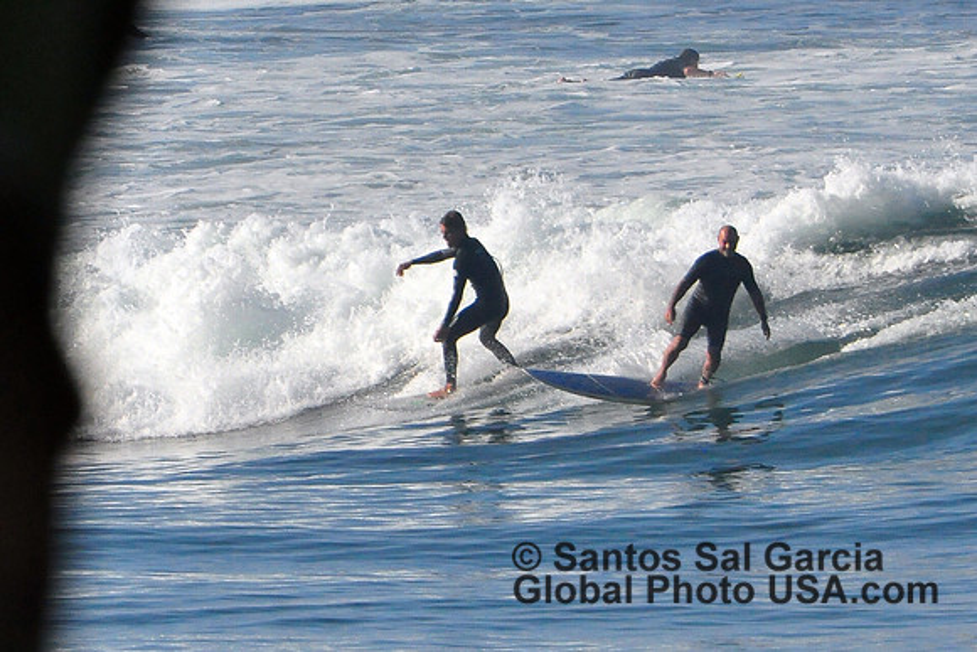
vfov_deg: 1.7
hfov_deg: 2.5
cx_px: 488
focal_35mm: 825
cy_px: 326
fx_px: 22394
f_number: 11
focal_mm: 550
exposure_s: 1/2500
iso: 1250
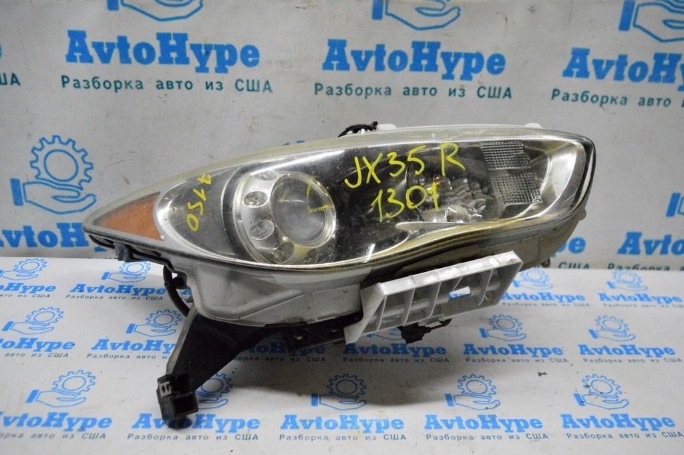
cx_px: 342
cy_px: 228
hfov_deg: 59.5
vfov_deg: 41.6
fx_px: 598
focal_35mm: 32
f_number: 3.8
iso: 6400
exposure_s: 1/1000
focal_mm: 21
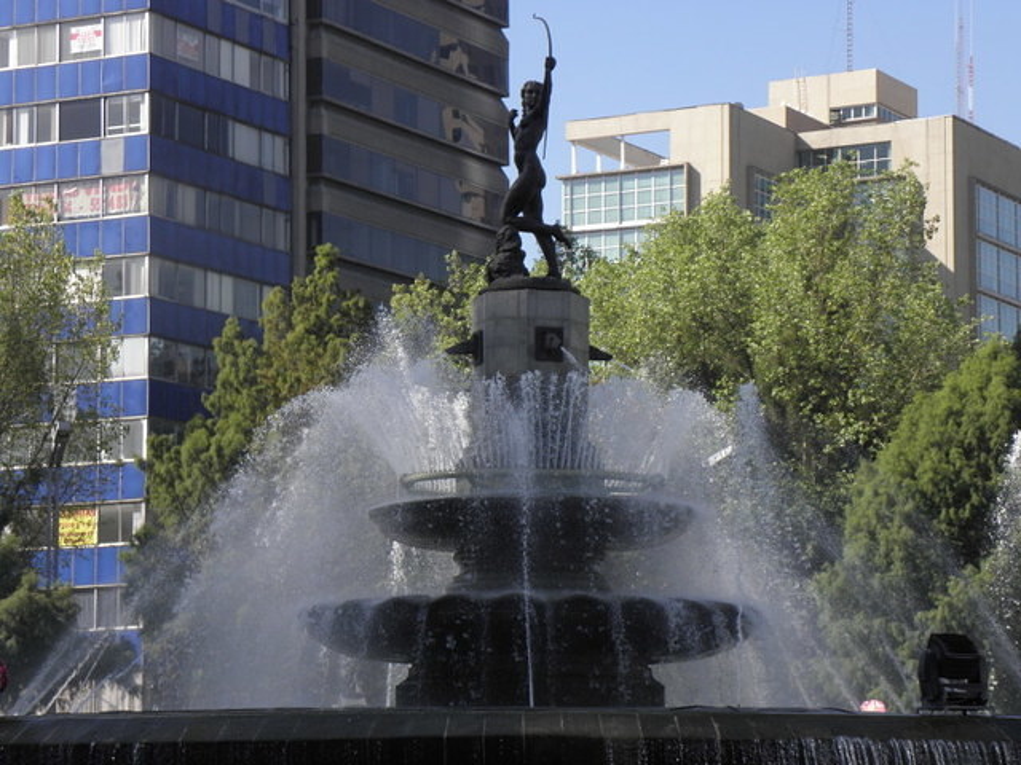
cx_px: 510
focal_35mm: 110
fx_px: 3244
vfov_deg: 13.5
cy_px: 382
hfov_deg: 17.9
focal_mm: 19.73
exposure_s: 1/320
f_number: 5
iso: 100
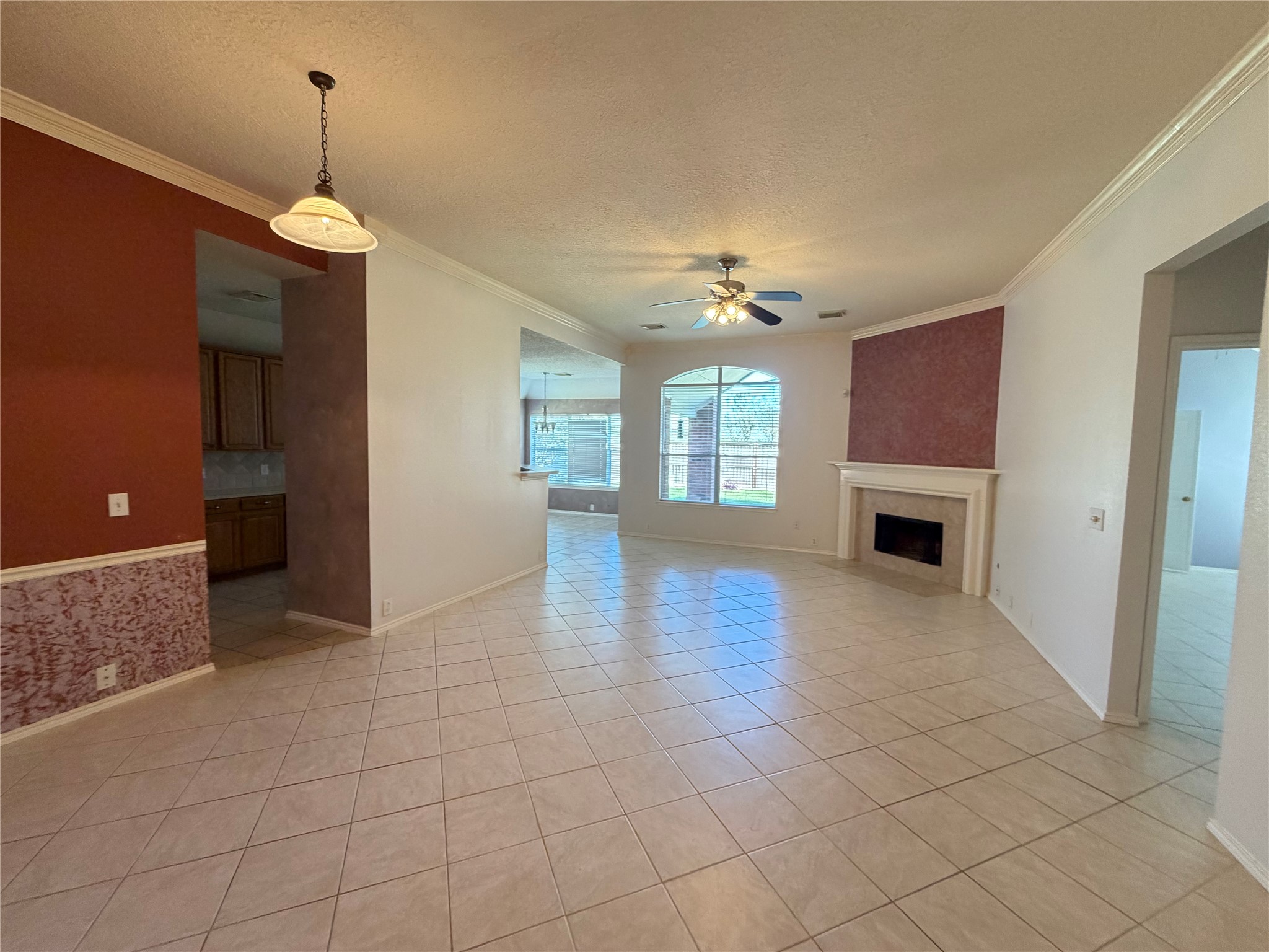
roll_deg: -1.3
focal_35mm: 14
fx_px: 513
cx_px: 634
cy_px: 476
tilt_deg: -2.1
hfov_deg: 102.1
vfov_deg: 85.7
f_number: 2.2
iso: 320
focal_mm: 2.22
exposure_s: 1/60
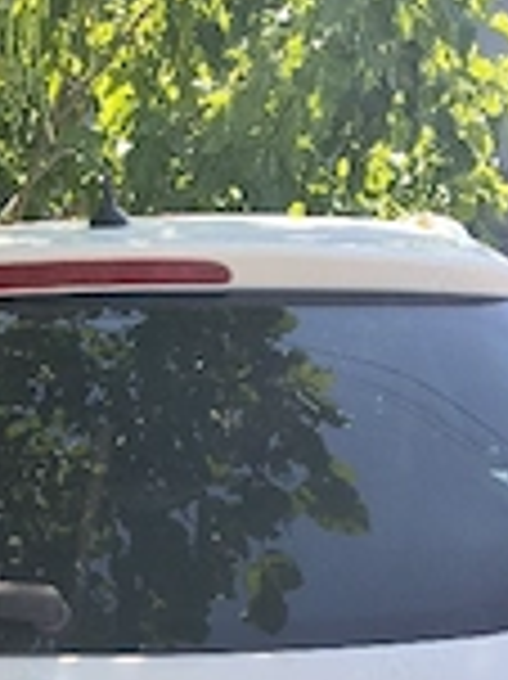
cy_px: 752
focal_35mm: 69
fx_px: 1352
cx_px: 22
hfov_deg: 20.7
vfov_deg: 26.0
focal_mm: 4.81
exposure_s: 1/714
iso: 99
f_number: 1.8
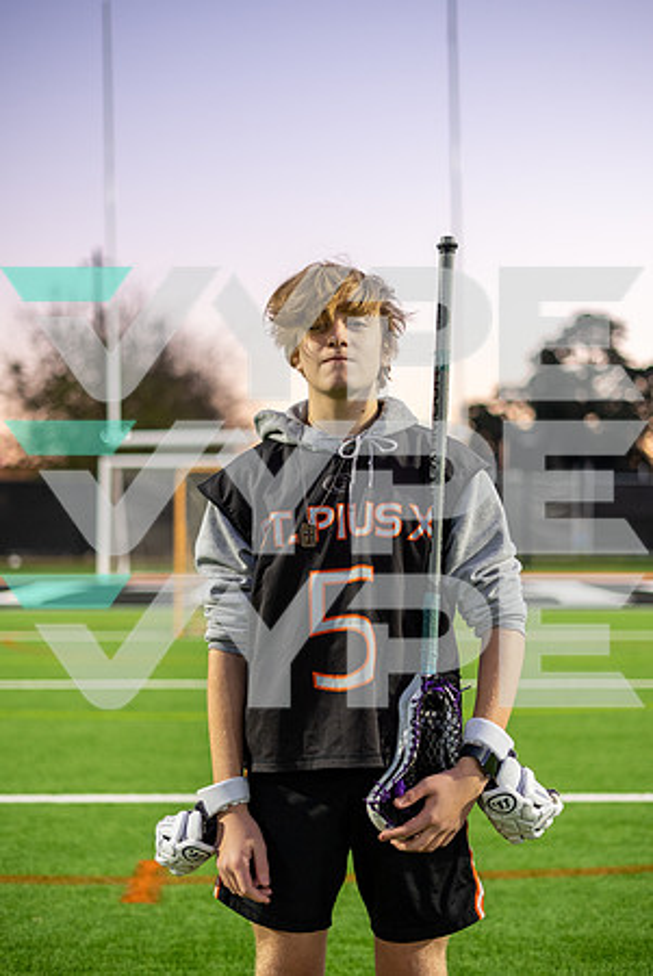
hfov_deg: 27.1
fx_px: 1357
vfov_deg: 39.6
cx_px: 326
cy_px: 488
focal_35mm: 50
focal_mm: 50
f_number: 1.8
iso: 800
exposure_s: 1/400
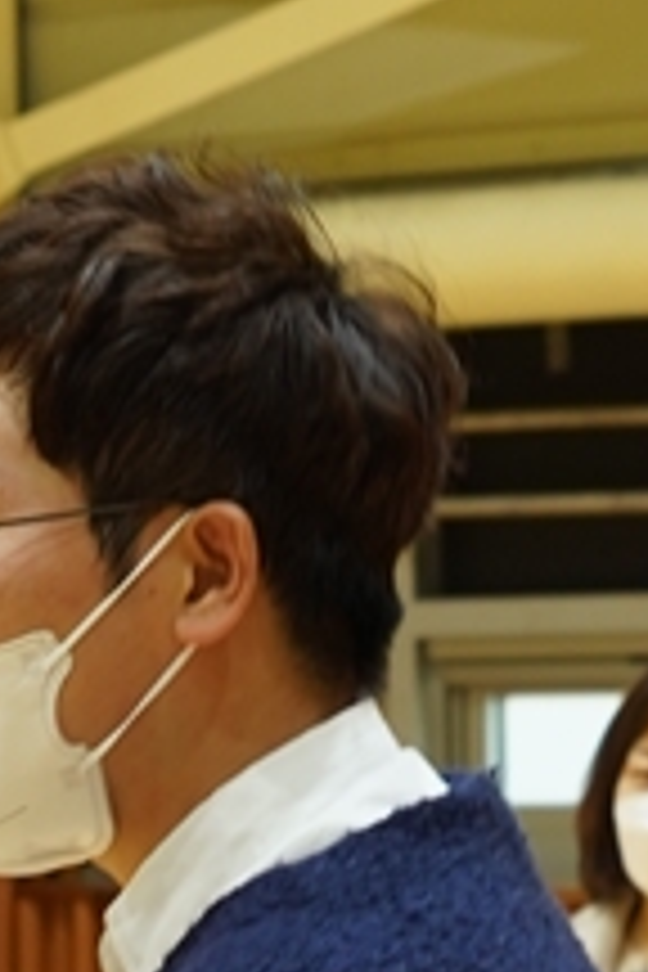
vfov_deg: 8.0
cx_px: 126
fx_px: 6587
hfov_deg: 5.6
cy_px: 1953
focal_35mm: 244
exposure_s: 1/80
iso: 640
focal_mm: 44
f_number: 5.6
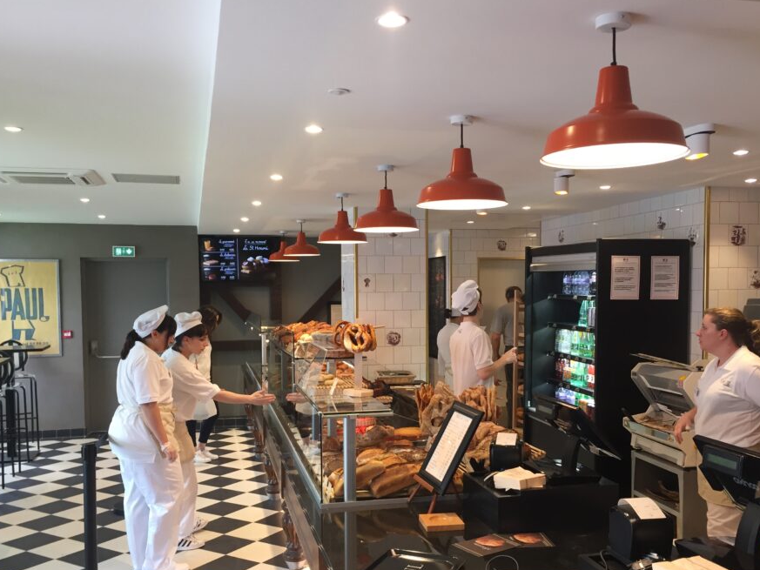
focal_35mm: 34
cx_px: 380
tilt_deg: -3.3
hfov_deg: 54.0
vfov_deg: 41.7
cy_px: 329
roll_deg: -0.7
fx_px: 747
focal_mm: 4.15
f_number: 2.2
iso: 40
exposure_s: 1/33
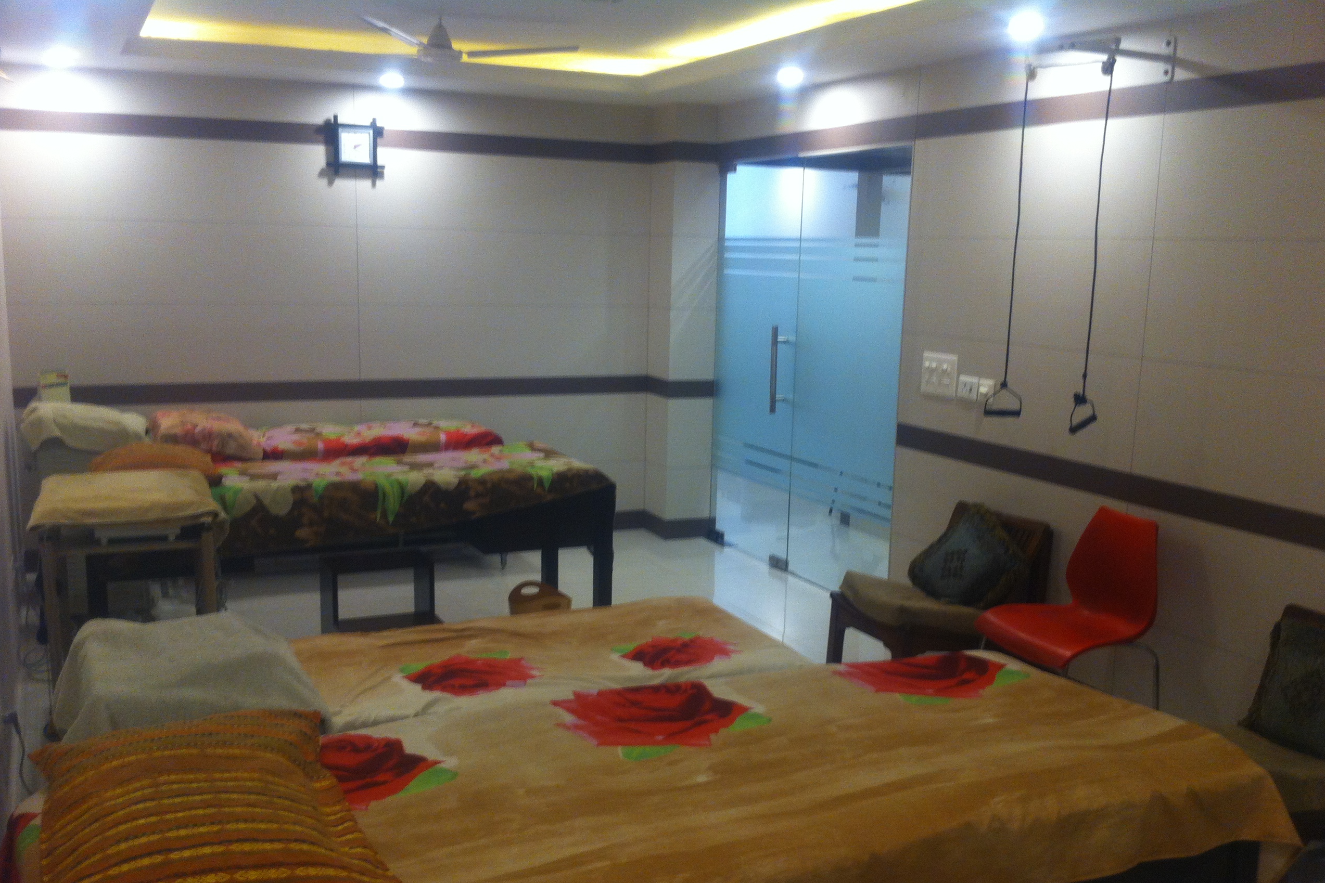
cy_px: 495
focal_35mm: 37
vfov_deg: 35.9
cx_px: 659
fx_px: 1362
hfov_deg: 51.9
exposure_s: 1/15
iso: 100
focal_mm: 3.85
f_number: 2.8
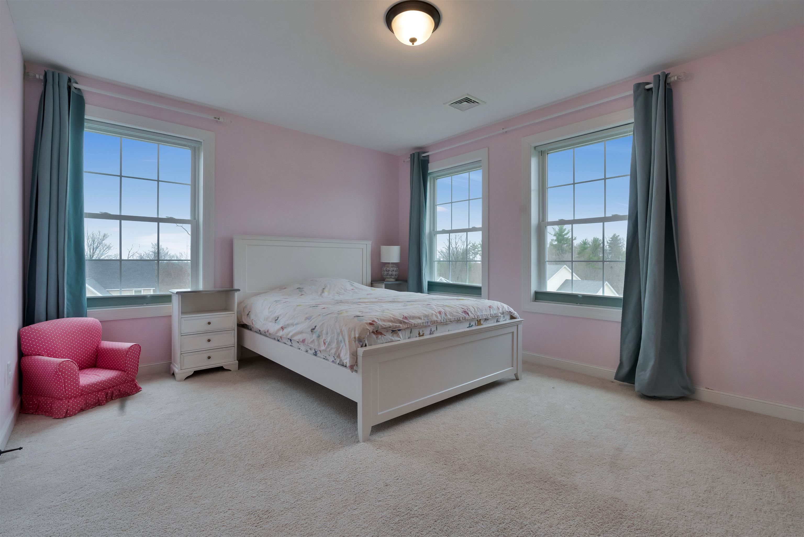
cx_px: 402
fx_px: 357
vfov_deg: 73.8
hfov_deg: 96.7
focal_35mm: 16
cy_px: 268
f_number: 8
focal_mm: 16
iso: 800
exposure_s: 1/200
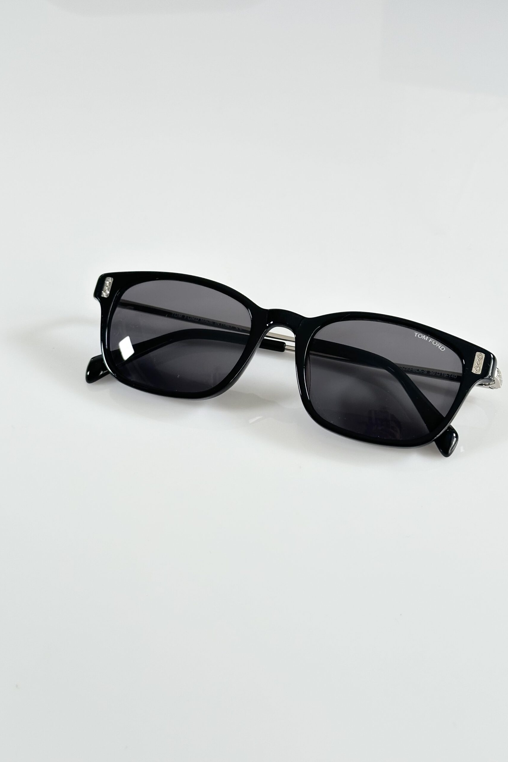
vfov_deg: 39.6
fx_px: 1058
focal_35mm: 50
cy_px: 381
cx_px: 269
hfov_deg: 27.0
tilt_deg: -45.1
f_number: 1.78
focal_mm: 6.86
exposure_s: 1/121
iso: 80
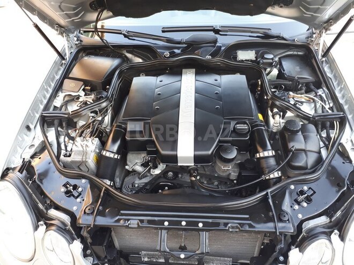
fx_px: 276
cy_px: 132
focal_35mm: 27
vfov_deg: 51.4
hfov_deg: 65.3
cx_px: 177
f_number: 1.9
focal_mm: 3.6
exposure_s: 1/33
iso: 100
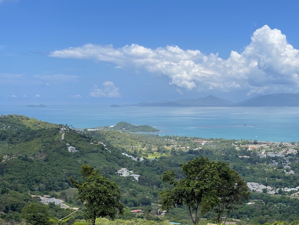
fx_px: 553
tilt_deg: -2.2
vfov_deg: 22.9
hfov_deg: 30.3
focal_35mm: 64
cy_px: 112
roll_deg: +0.5
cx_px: 150
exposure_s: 1/1815
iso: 20
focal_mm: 7.5
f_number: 2.2
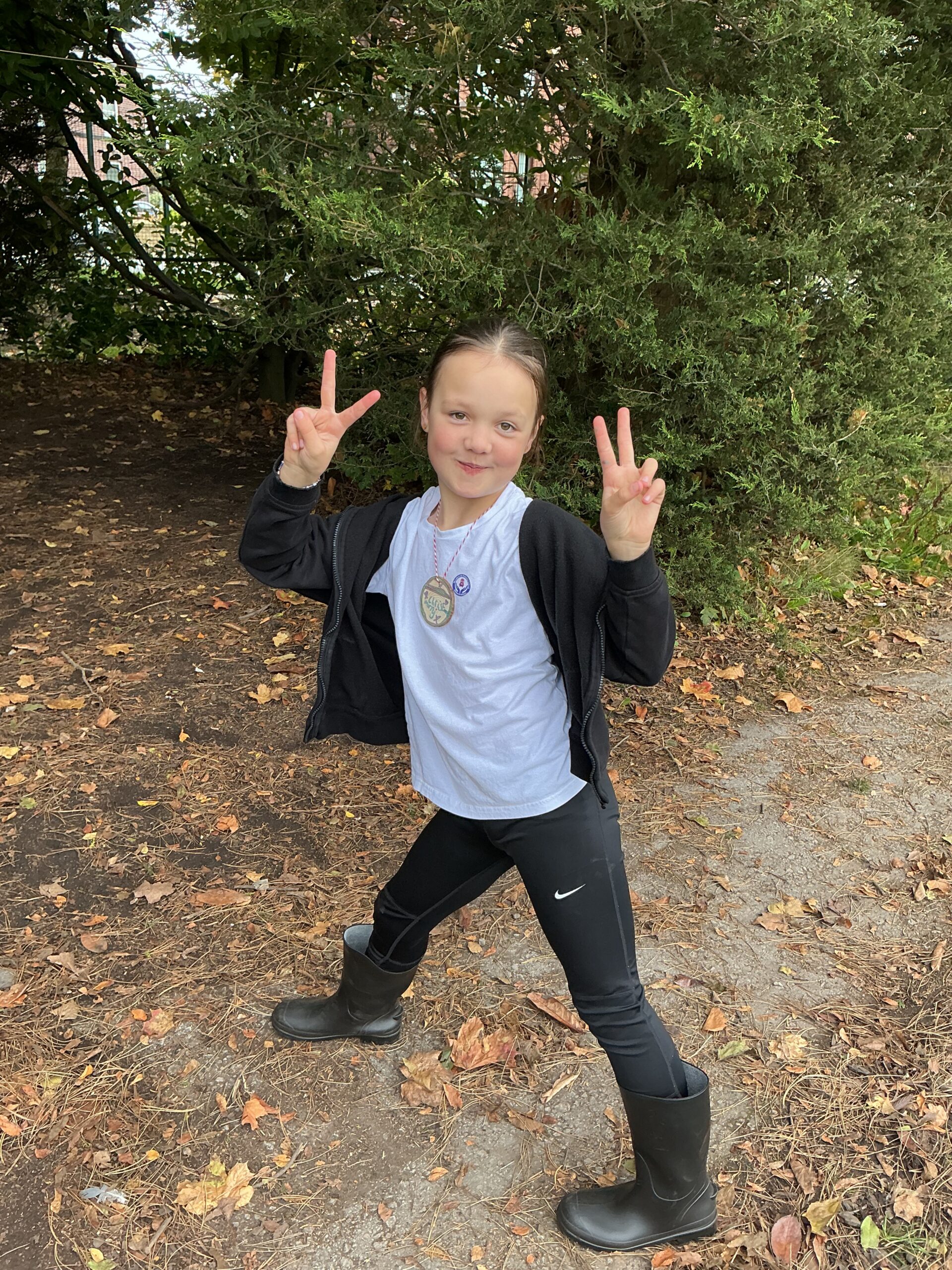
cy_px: 635
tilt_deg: -21.2
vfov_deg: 61.7
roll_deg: -3.0
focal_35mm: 29
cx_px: 476
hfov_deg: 48.2
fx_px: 1063
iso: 32
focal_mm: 3
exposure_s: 1/100
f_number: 1.8
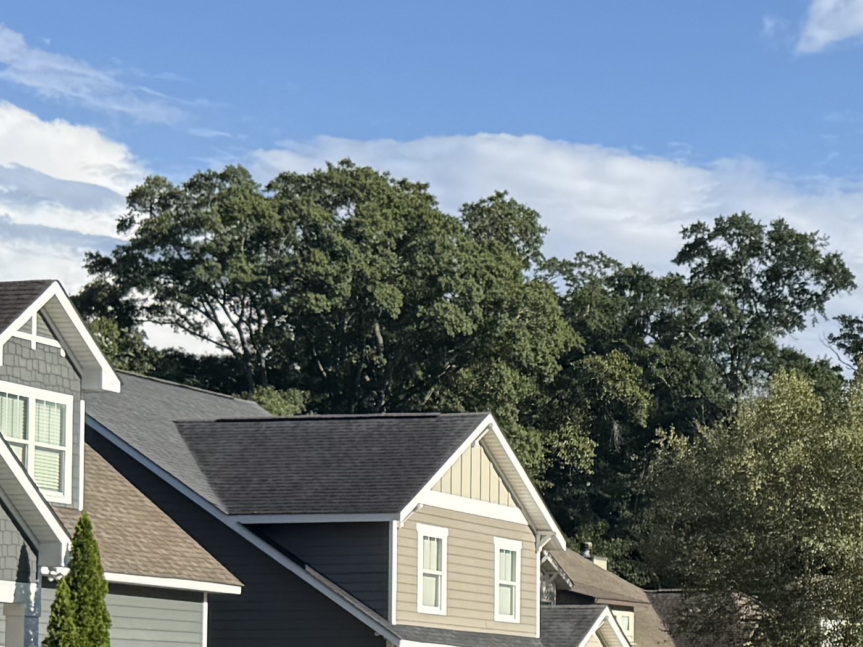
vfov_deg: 14.9
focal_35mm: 98
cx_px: 1086
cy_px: 619
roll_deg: -1.3
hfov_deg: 18.8
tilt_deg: +2.1
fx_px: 2443
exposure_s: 1/3425
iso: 80
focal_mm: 6.76
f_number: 1.78
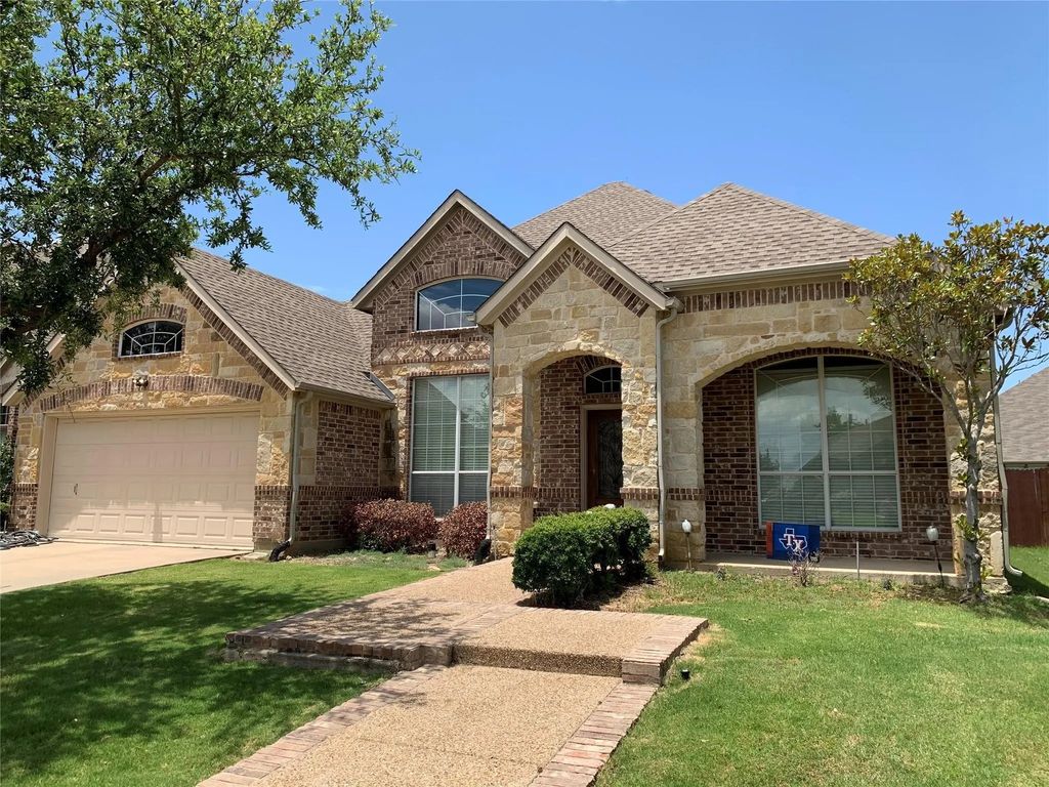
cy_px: 394
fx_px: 788
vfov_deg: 53.1
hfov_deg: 67.3
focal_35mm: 26
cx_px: 524
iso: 25
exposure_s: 1/1689
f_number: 1.8
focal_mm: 4.25
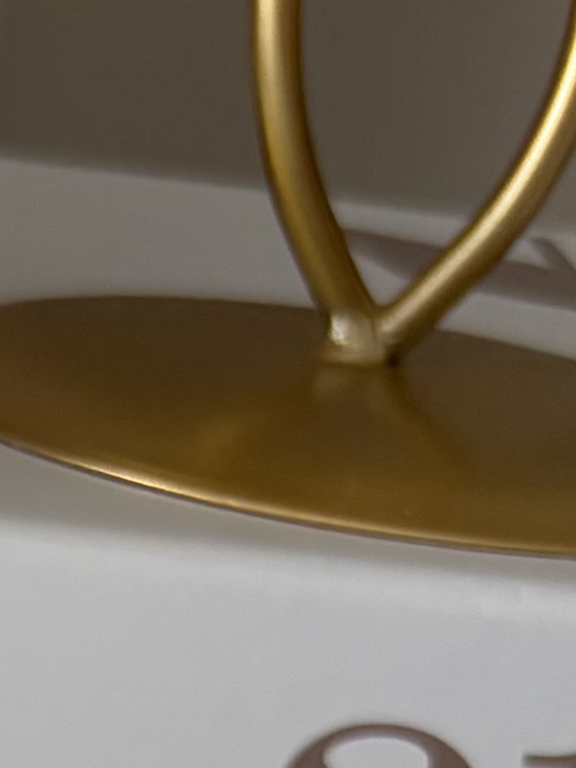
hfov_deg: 9.0
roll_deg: -7.1
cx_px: -787
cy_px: 1995
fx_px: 3305
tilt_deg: -37.3
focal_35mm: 149
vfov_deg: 10.7
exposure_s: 1/274
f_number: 1.6
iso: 50
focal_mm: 5.96
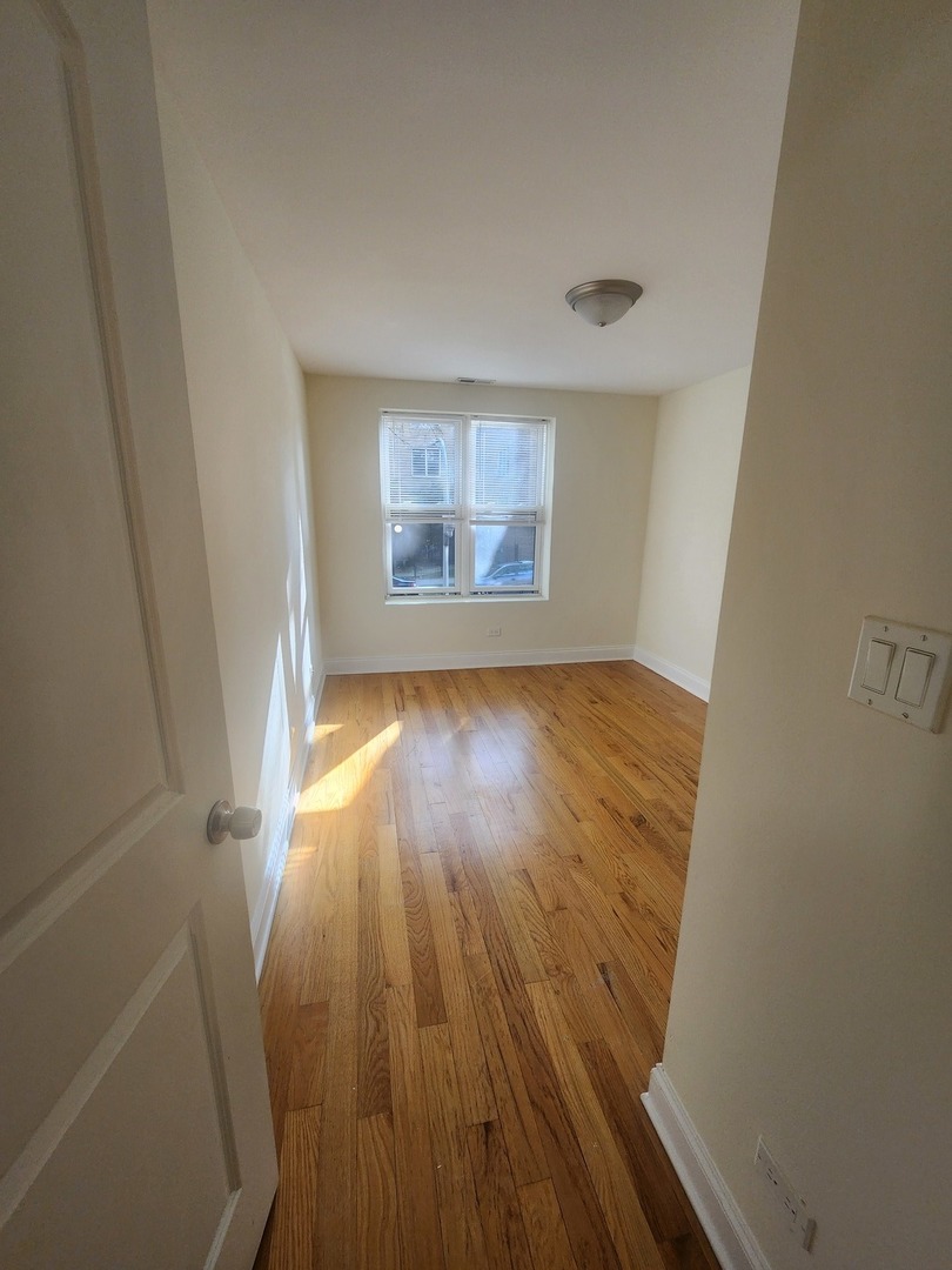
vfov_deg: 106.2
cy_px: 635
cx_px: 476
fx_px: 477
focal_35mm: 13
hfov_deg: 89.9
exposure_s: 1/60
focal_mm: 2.2
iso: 160
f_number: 2.2
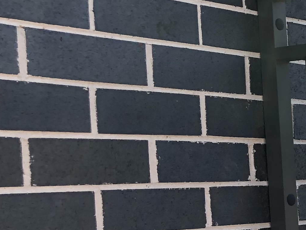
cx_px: 570
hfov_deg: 15.1
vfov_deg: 13.2
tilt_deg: -0.6
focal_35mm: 111
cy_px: 210
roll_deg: +4.2
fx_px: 981
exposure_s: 1/403
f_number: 1.8
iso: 20
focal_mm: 3.99
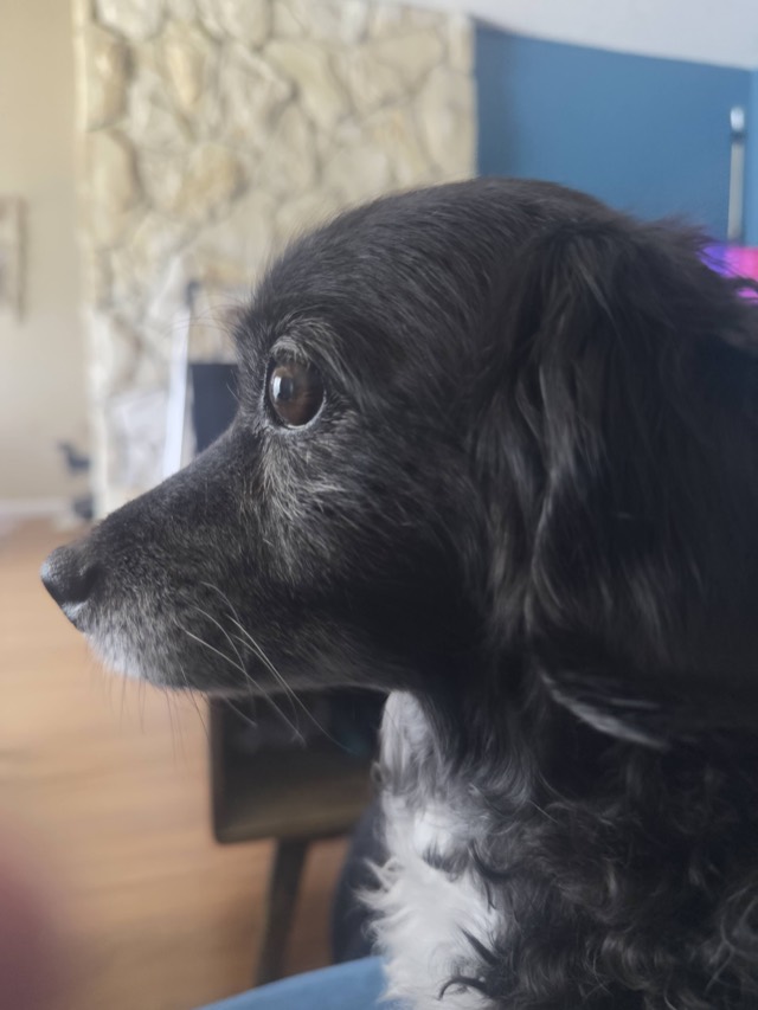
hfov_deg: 56.8
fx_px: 701
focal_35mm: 24
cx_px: 379
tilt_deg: -7.8
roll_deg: +1.5
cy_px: 505
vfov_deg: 71.6
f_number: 1.78
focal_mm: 6.86
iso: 1000
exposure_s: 1/50
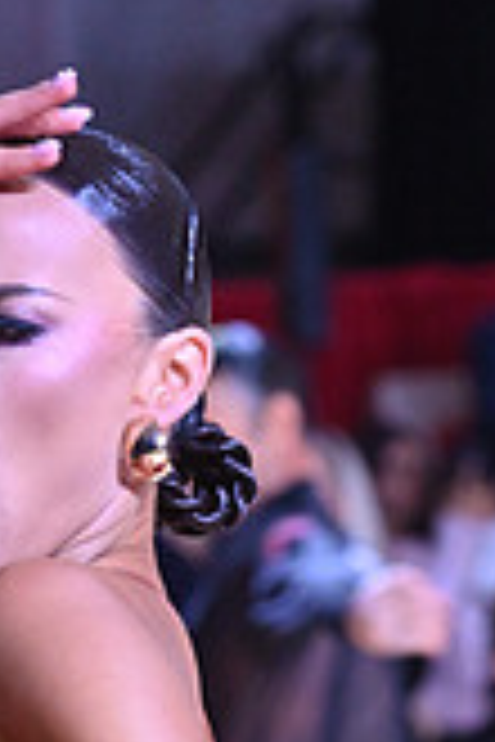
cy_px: 1007
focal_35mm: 493
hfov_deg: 2.8
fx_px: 10167
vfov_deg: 4.2
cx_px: 133
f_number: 7.1
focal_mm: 140
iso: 4000
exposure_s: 1/400
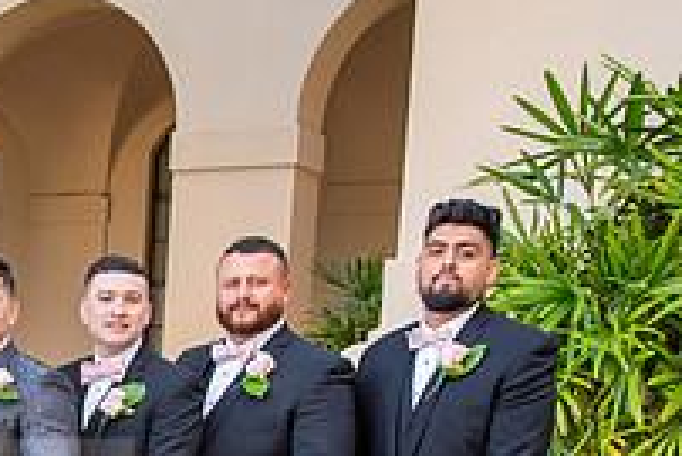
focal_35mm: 88
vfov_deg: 14.9
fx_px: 1668
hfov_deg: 20.7
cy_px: 581
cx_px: -246
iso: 640
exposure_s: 1/200
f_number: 4.5
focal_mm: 28
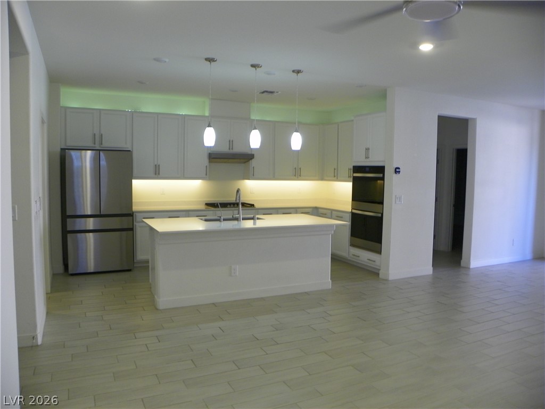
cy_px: 204
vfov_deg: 53.1
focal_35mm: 26
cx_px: 272
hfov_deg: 67.3
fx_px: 409
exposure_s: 1/30
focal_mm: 4.6
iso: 80
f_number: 2.8
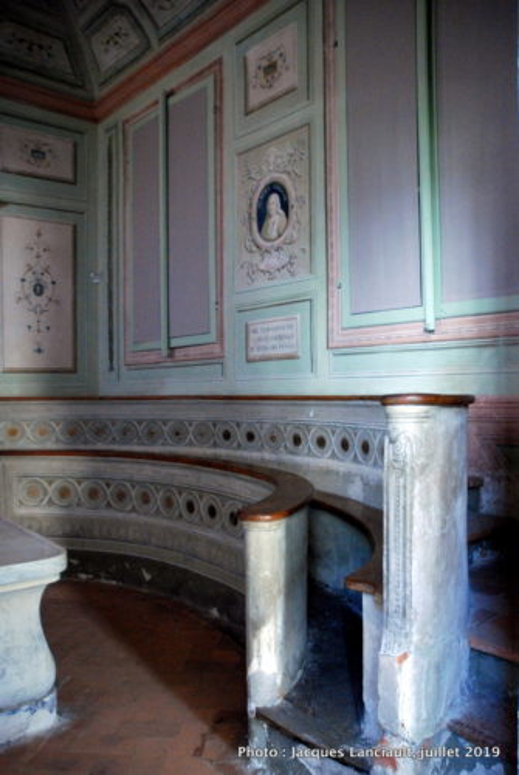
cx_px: 260
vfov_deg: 67.3
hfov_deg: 48.1
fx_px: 582
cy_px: 388
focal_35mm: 27
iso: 1600
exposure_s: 1/50
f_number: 3.5
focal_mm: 18
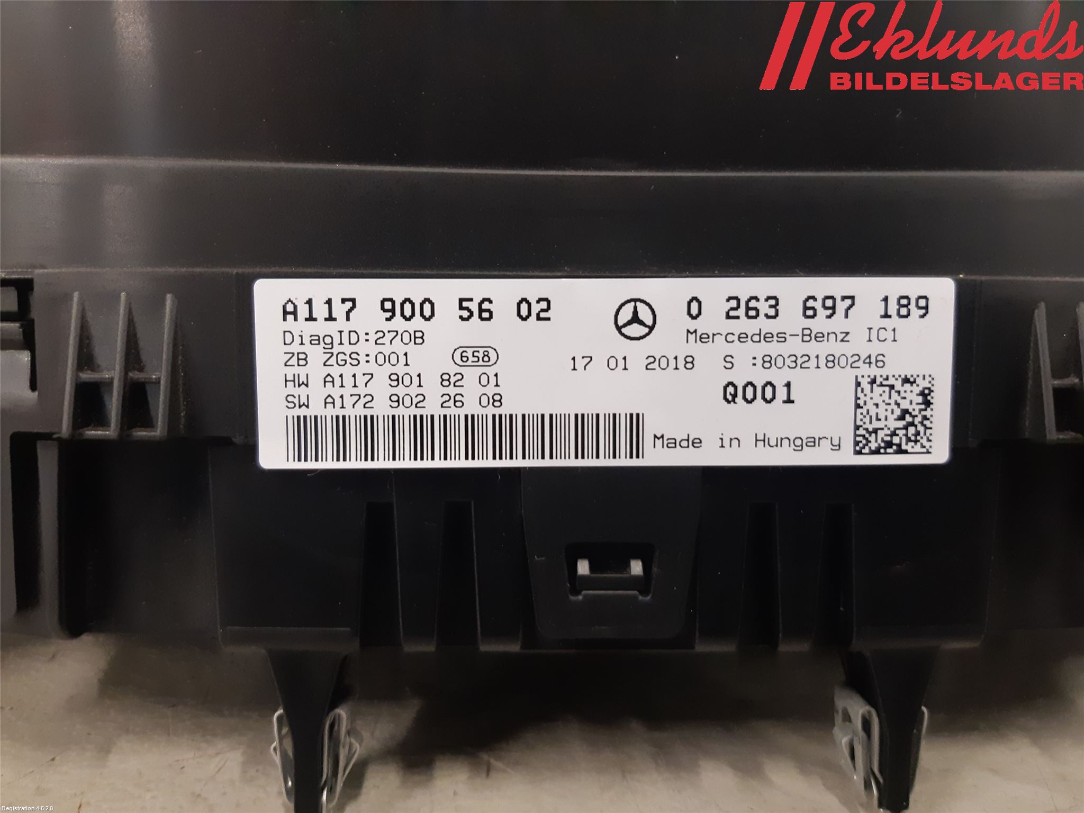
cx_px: 542
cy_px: 406
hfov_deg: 67.3
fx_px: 814
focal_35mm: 26
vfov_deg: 53.1
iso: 250
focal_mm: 3.93
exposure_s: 1/50
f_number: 1.7
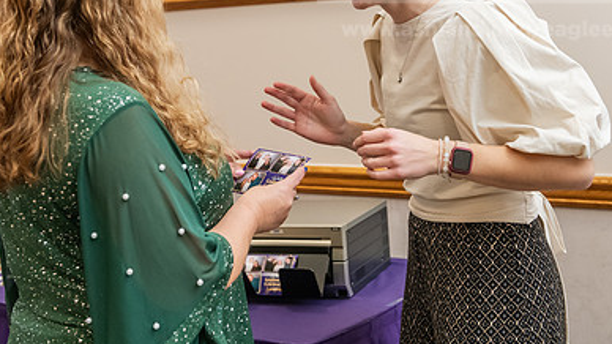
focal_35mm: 69
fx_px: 1119
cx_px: 270
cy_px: 62
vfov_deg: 17.3
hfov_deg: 30.5
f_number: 3.5
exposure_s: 1/160
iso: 2500
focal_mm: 44
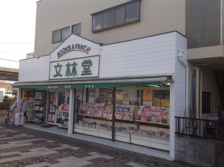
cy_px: 84
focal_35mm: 35
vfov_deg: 40.6
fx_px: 226
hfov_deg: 52.7
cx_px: 112
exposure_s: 1/540
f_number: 2.4
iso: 50
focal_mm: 4.28
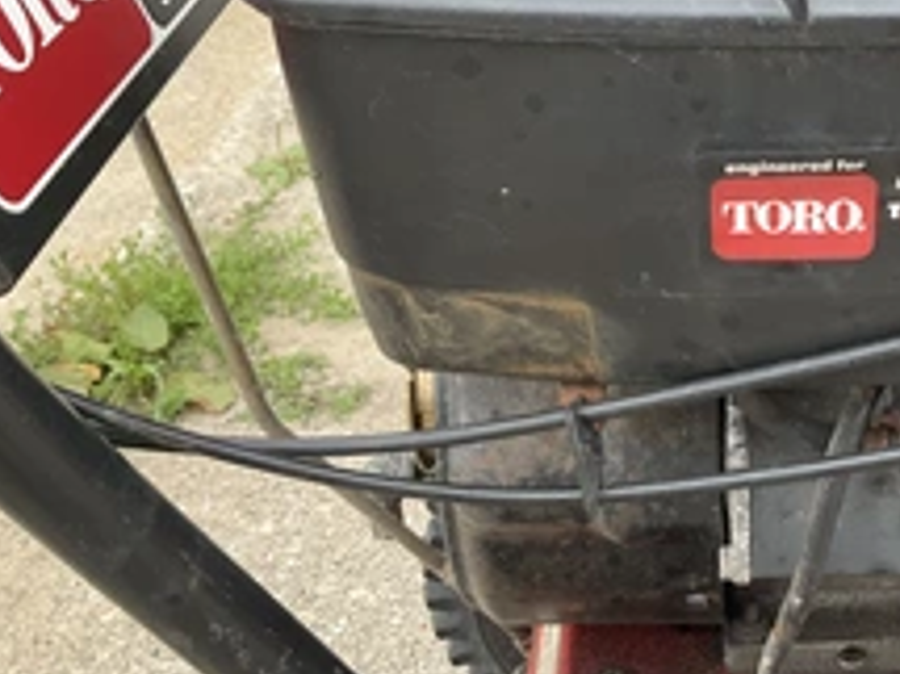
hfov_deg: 33.9
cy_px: 280
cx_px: 787
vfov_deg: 27.0
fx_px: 1403
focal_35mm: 54
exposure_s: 1/60
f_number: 1.8
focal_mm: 3
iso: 80
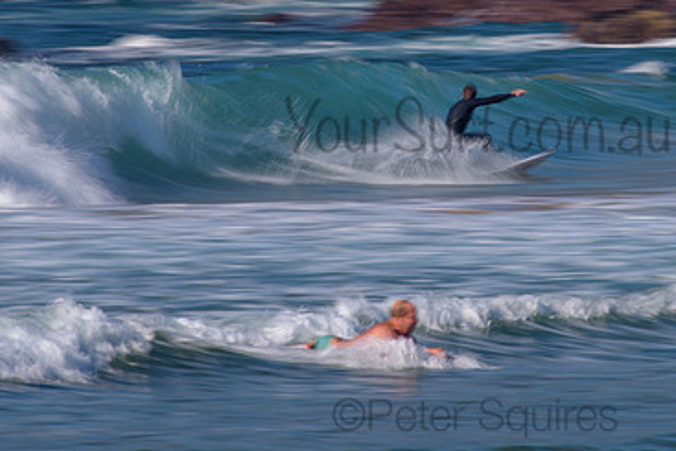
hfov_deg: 2.6
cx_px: 475
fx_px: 14858
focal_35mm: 791
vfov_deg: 1.7
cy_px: 110
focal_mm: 500
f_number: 16
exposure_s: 1/13
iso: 31
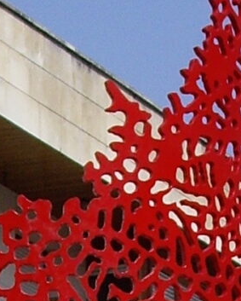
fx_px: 4158
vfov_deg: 4.1
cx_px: 70
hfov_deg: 3.3
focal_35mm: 467
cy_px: 743
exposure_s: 1/320
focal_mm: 10.7
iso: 50
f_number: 5.8
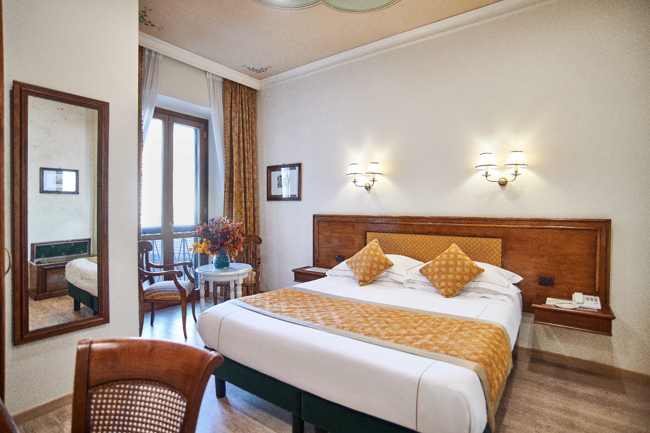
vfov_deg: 67.4
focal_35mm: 18
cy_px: 216
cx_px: 325
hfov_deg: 90.0
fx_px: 325
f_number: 4
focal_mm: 18
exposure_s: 1/30
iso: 400
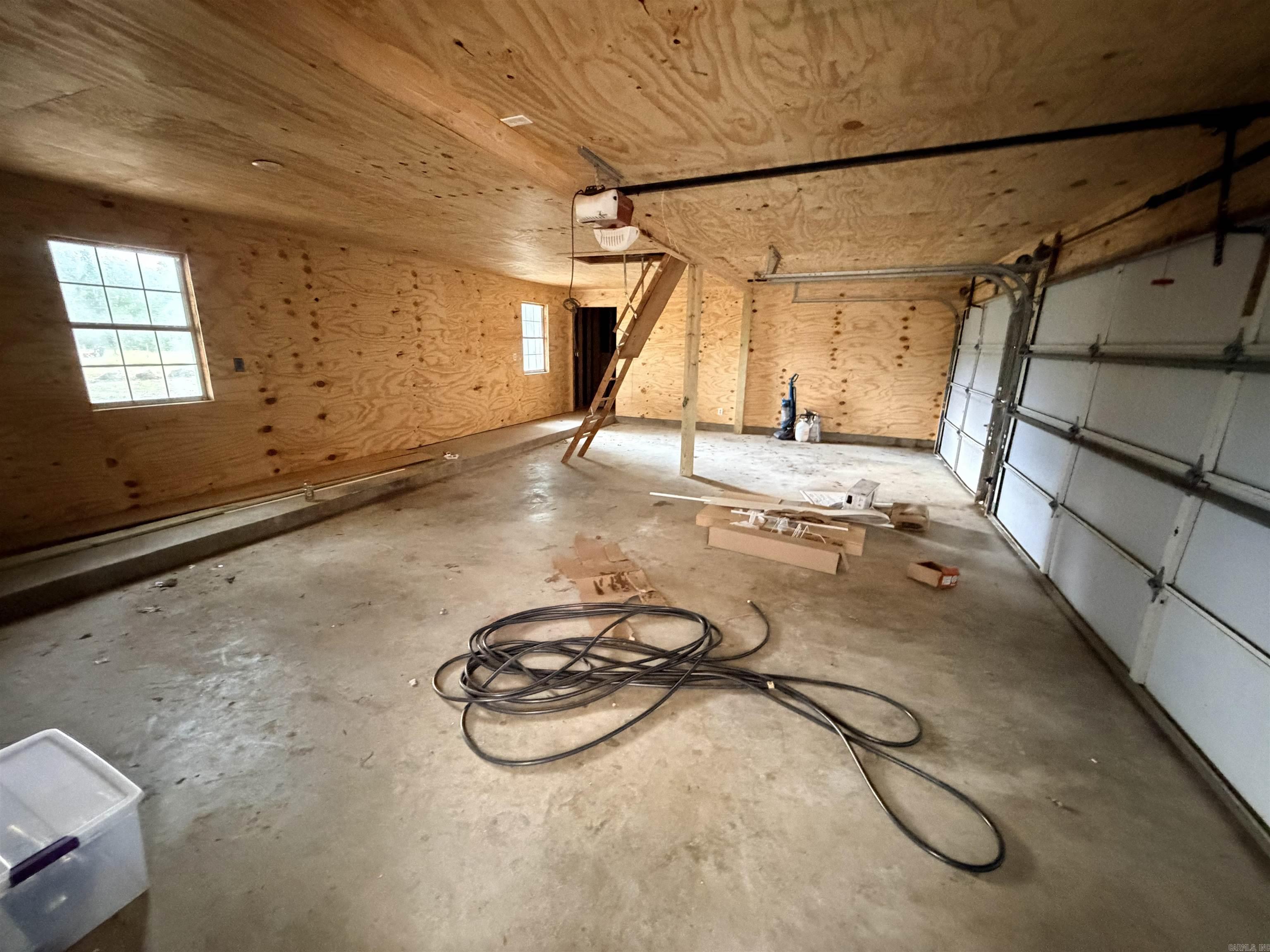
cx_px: 635
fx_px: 514
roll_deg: -0.8
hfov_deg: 102.1
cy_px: 476
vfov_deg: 85.7
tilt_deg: -13.2
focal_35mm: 14
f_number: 2.2
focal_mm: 2.22
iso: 1250
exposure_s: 1/50
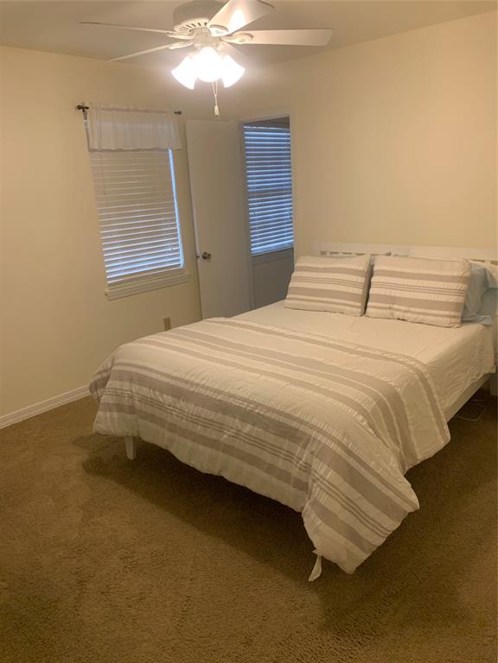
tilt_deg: -15.2
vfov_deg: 67.3
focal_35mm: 26
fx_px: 499
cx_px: 249
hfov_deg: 53.1
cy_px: 332
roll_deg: +3.1
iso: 200
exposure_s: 1/60
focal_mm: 4.25
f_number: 1.8
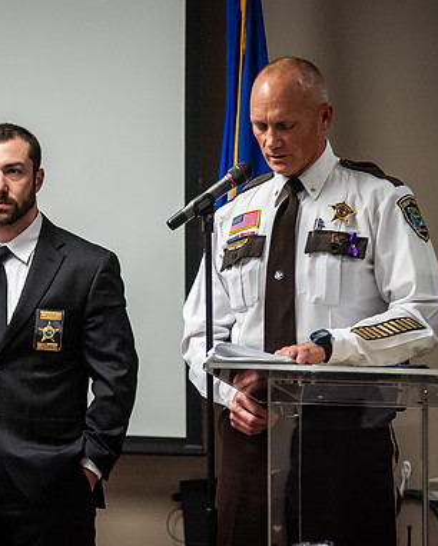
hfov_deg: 7.0
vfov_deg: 8.8
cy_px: 265
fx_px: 3562
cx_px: 54
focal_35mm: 220
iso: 3200
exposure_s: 1/400
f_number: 2.8
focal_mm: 135
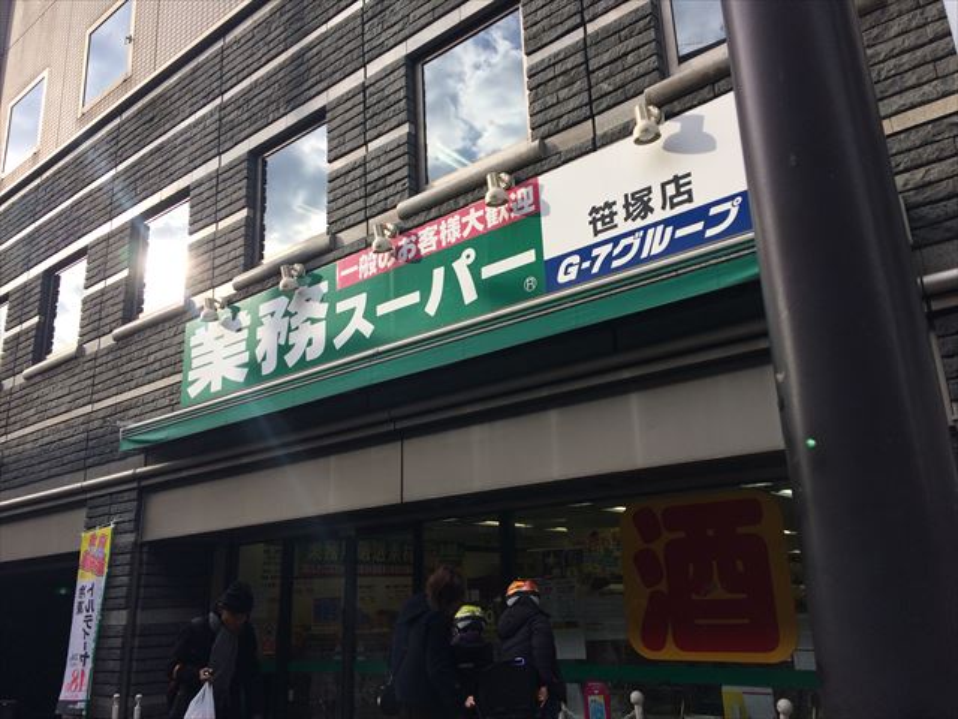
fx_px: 803
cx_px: 479
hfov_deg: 61.7
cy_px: 360
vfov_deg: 48.2
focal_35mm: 29
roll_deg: +4.0
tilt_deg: +13.8
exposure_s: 1/684
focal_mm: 4.15
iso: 32
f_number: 2.2
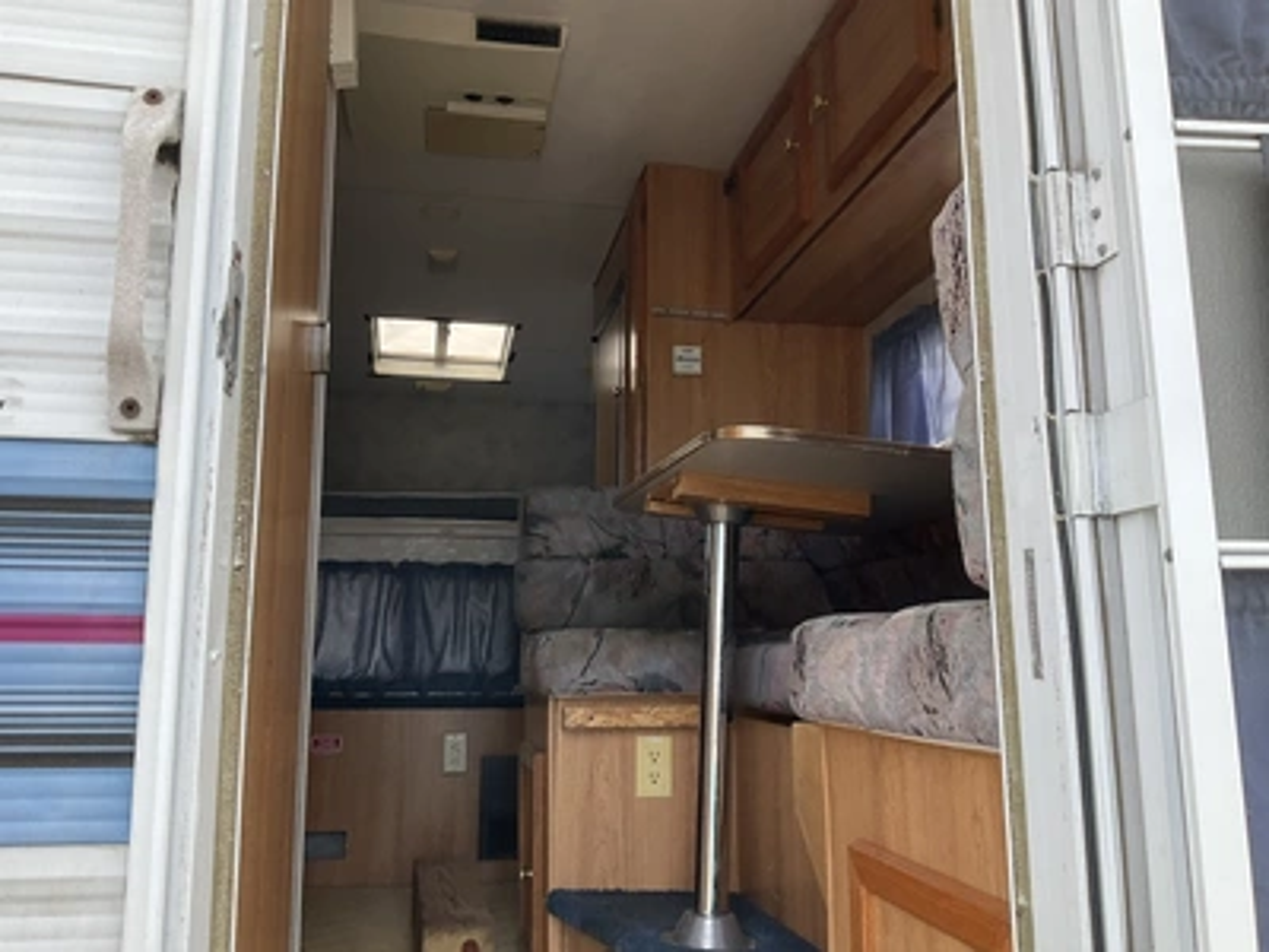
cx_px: 634
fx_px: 1063
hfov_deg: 61.7
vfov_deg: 48.2
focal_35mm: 29
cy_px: 476
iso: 25
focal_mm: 3
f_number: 1.8
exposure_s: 1/251
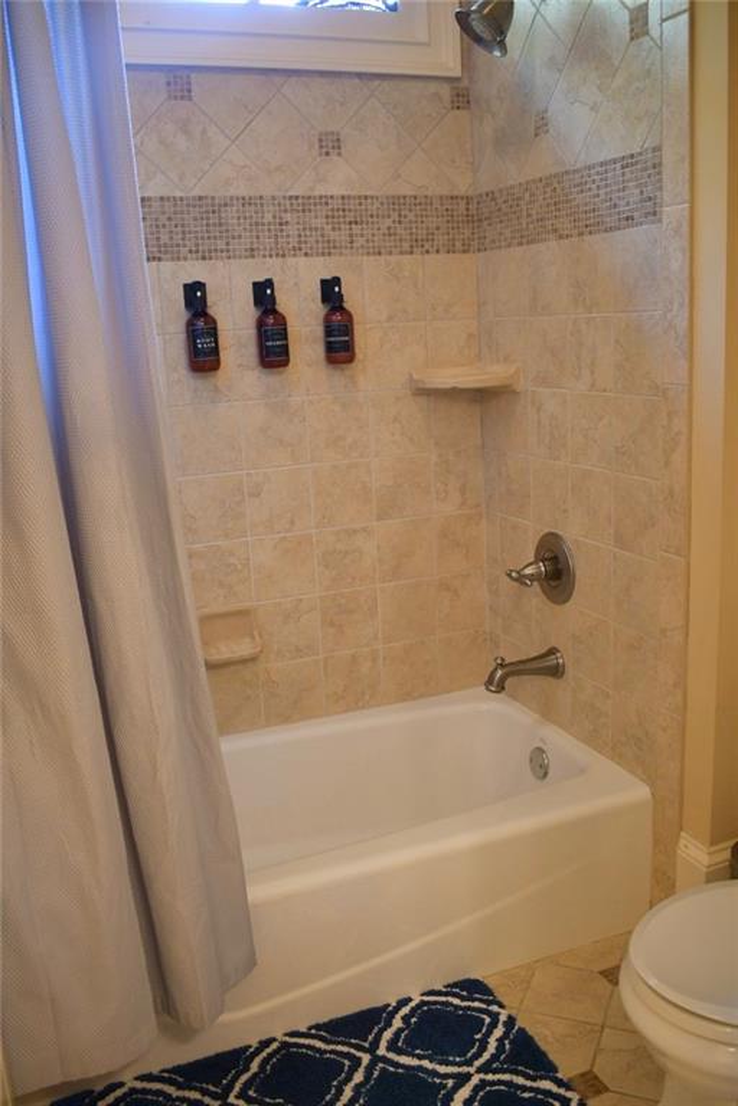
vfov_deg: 60.3
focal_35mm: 31
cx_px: 369
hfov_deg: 42.3
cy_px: 553
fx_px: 953
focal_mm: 21
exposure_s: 1/30
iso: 720
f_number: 3.8
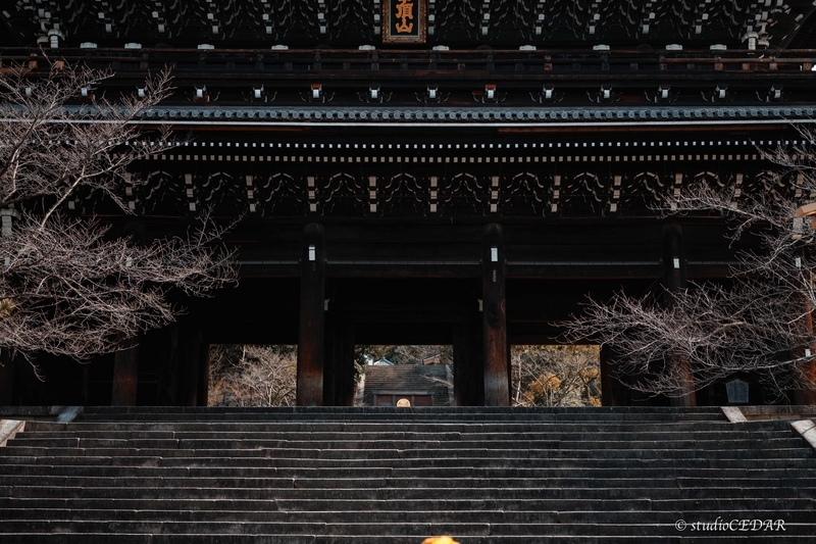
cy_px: 272
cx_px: 408
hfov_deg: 43.6
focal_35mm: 45
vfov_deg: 29.9
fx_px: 1020
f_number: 2.8
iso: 100
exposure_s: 1/400
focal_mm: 45
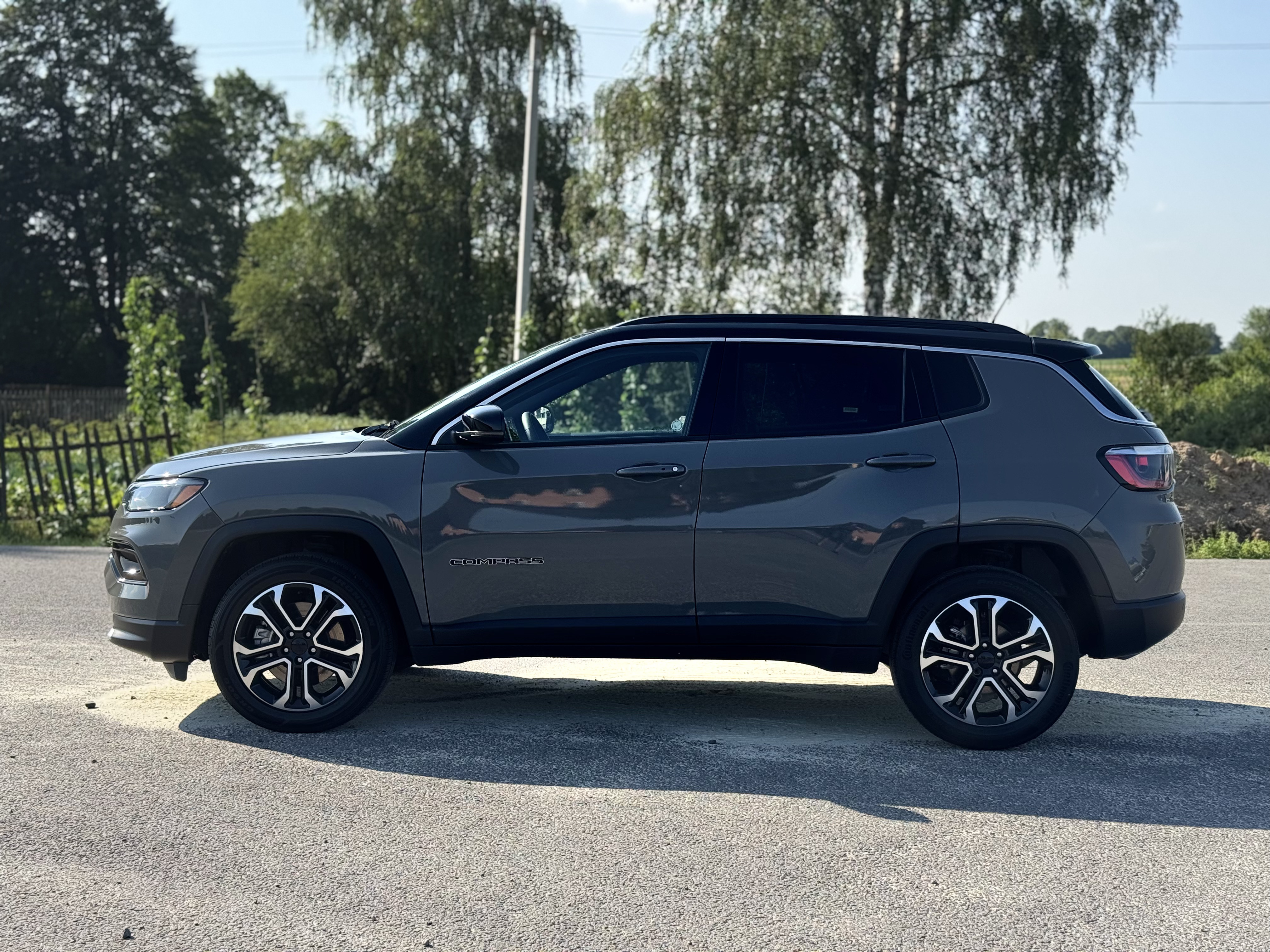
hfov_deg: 39.7
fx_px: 1761
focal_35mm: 48
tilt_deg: -2.9
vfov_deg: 30.3
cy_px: 476
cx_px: 635
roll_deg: -0.3
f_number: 1.78
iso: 64
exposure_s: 1/2045
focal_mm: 6.76
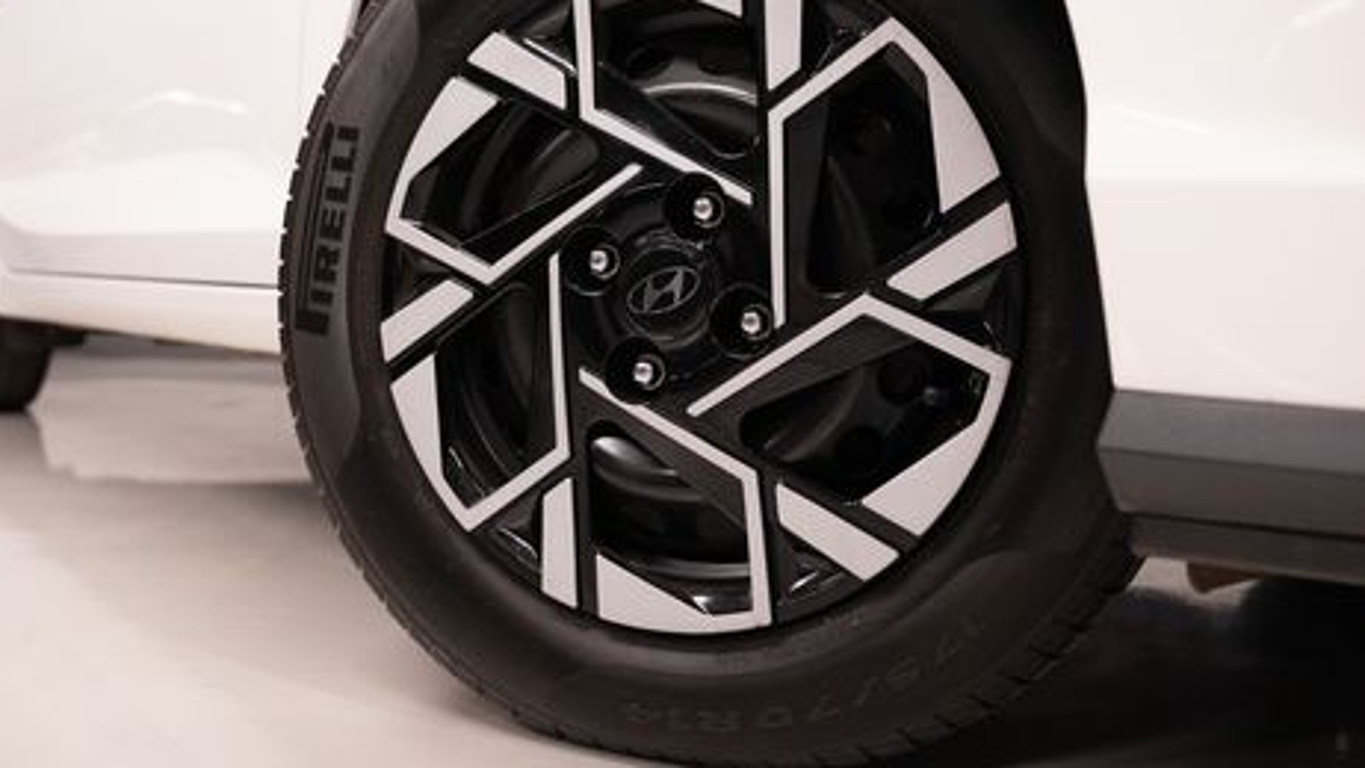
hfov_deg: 58.0
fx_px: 1231
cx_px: 682
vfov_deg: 34.5
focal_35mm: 34
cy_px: 301
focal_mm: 28.3
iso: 3200
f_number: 4
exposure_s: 1/100
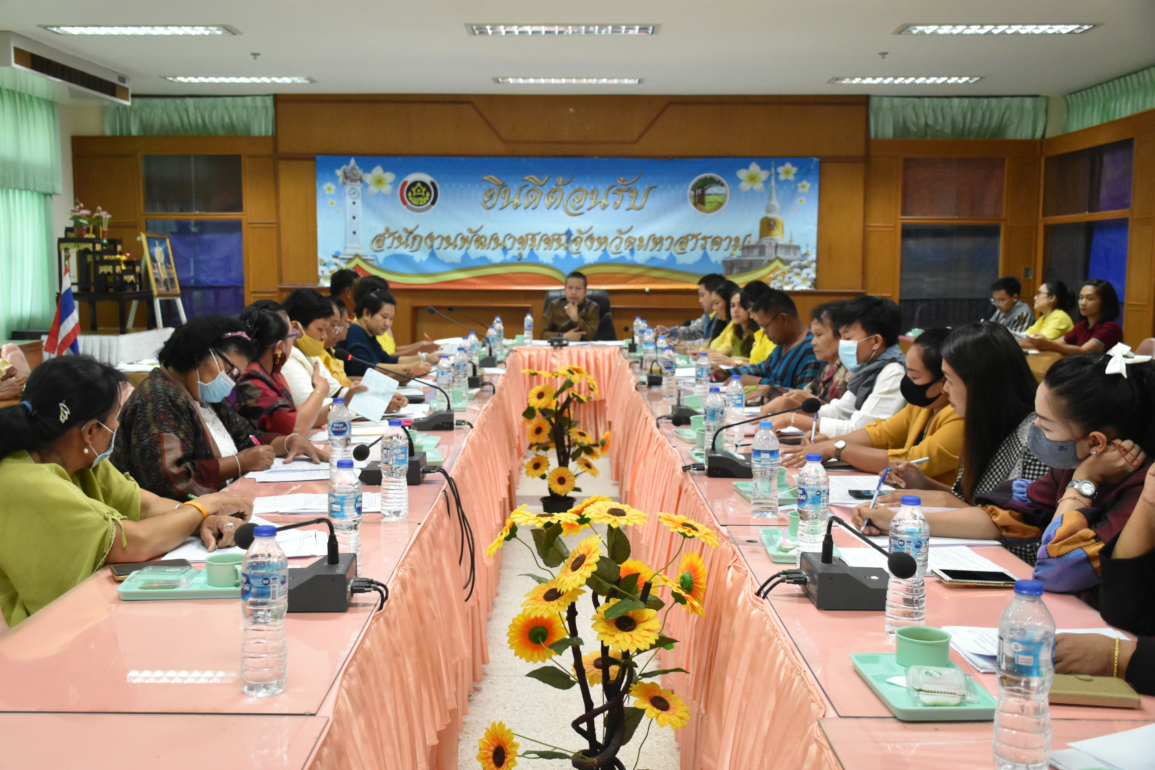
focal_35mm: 36
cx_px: 578
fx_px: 1155
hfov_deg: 53.1
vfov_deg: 36.9
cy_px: 385
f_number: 4.5
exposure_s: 1/250
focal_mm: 24
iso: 3200
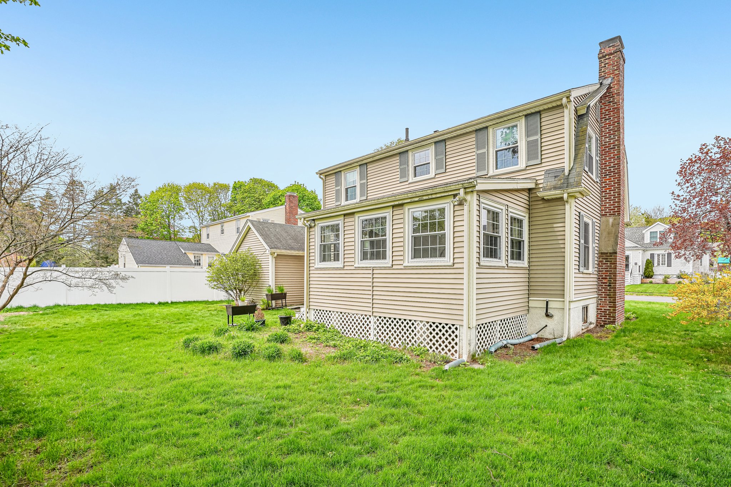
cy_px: 244
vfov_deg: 73.7
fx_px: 325
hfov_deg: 96.7
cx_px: 366
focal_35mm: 16
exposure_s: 1/125
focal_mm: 16
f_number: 9
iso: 100
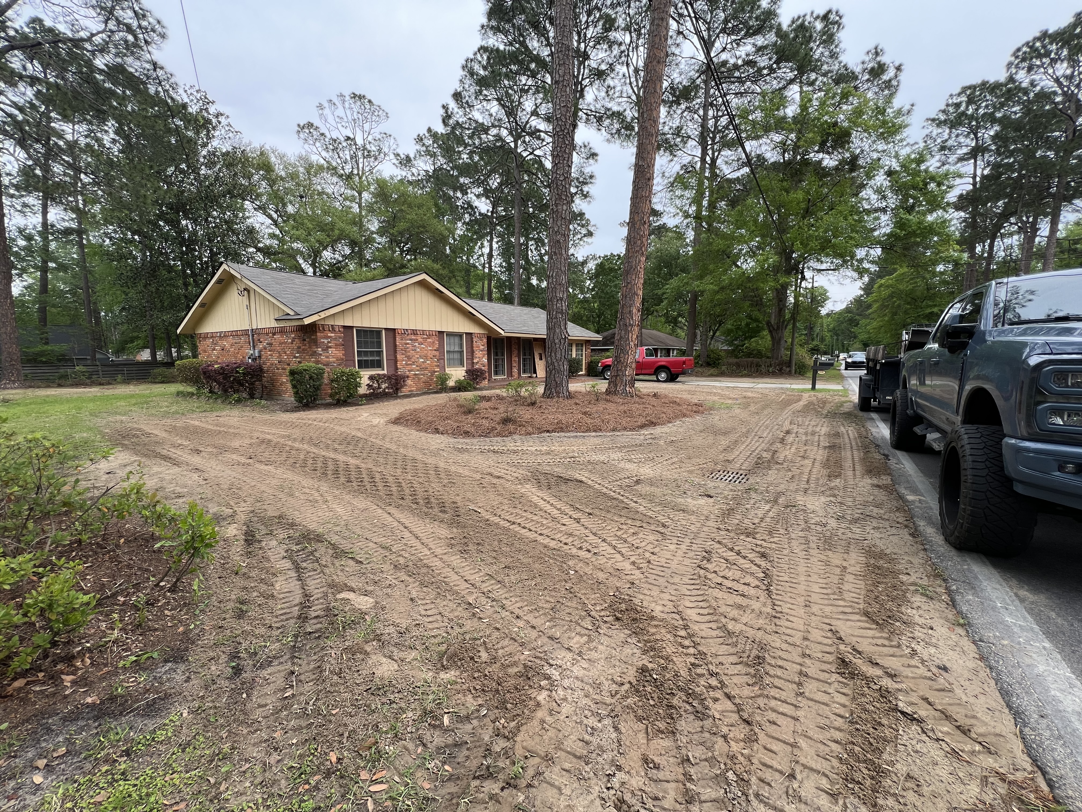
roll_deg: +0.4
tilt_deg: -7.4
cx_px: 541
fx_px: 406
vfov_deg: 89.9
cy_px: 406
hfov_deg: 106.2
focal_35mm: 13
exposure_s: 1/385
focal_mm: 1.57
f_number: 1.8
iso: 32
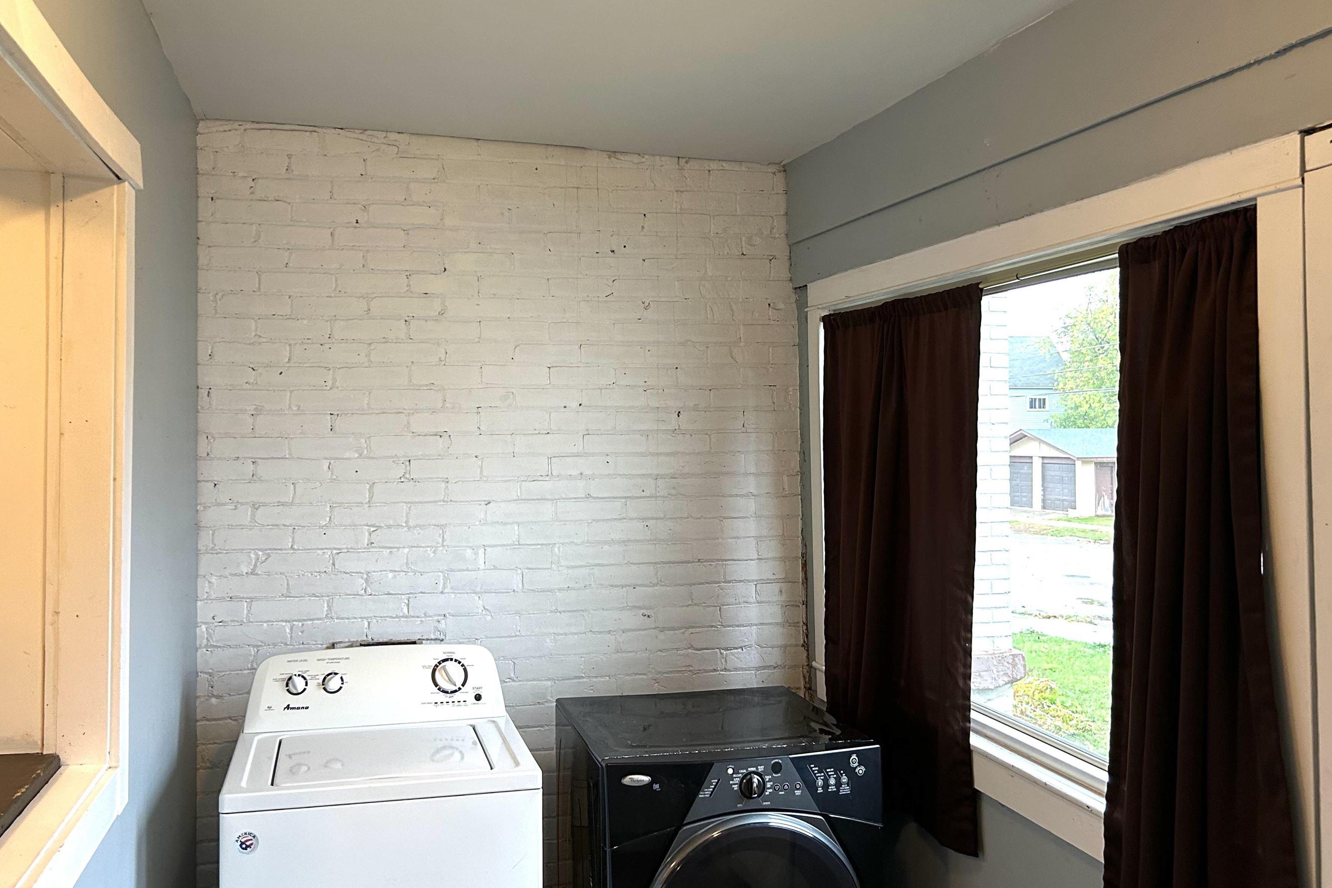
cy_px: 402
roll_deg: -0.1
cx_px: 613
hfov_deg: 60.2
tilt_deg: +2.6
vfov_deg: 42.3
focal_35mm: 31
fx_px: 1147
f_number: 1.5
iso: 200
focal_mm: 5.7
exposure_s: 1/60
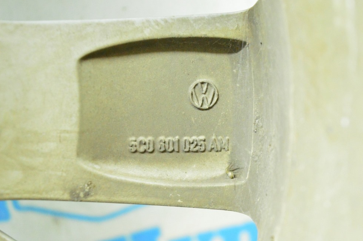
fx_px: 872
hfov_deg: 23.5
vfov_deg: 15.8
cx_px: 189
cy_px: 115
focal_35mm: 87
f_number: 5.6
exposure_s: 1/40
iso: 6400
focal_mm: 55
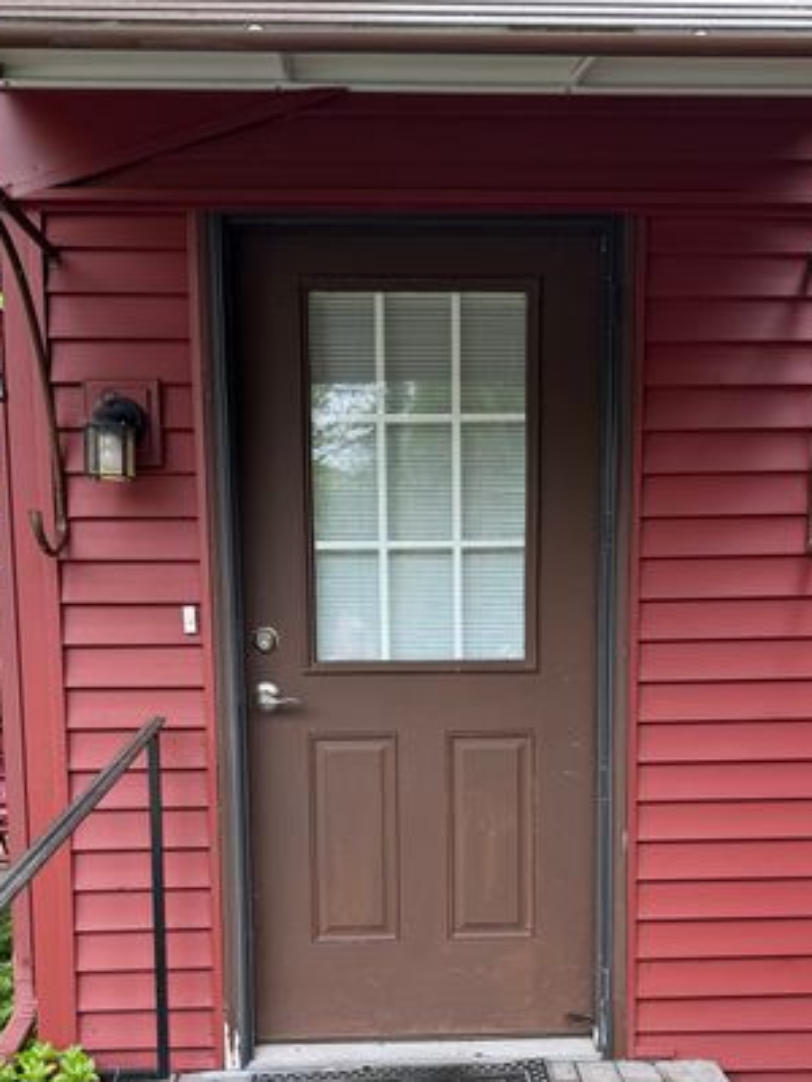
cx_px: 422
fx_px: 1251
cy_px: 786
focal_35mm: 40
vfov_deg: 45.5
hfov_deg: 36.0
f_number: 1.78
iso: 80
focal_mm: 6.76
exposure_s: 1/391
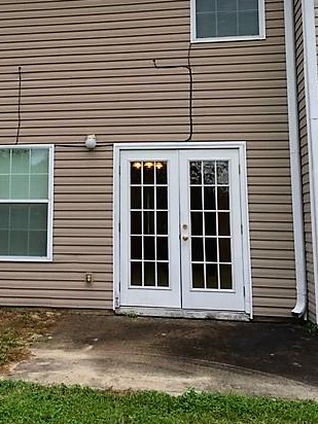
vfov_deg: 41.6
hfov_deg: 31.5
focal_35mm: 45
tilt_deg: +8.0
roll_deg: -0.5
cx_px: 72
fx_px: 551
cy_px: 149
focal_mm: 4.15
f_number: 2.2
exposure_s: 1/455
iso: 25
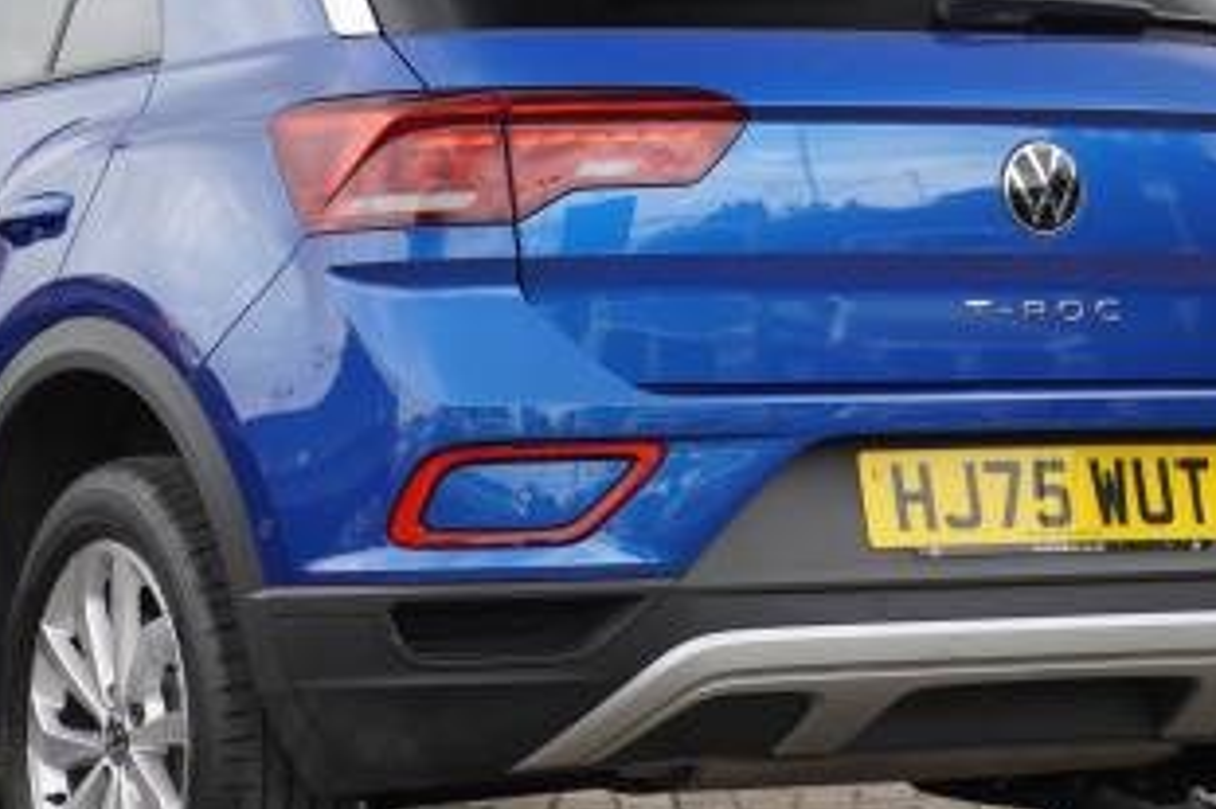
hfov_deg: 13.9
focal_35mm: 148
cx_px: 450
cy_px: 289
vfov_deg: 9.3
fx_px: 4996
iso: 200
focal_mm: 48
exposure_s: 1/160
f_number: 5.6
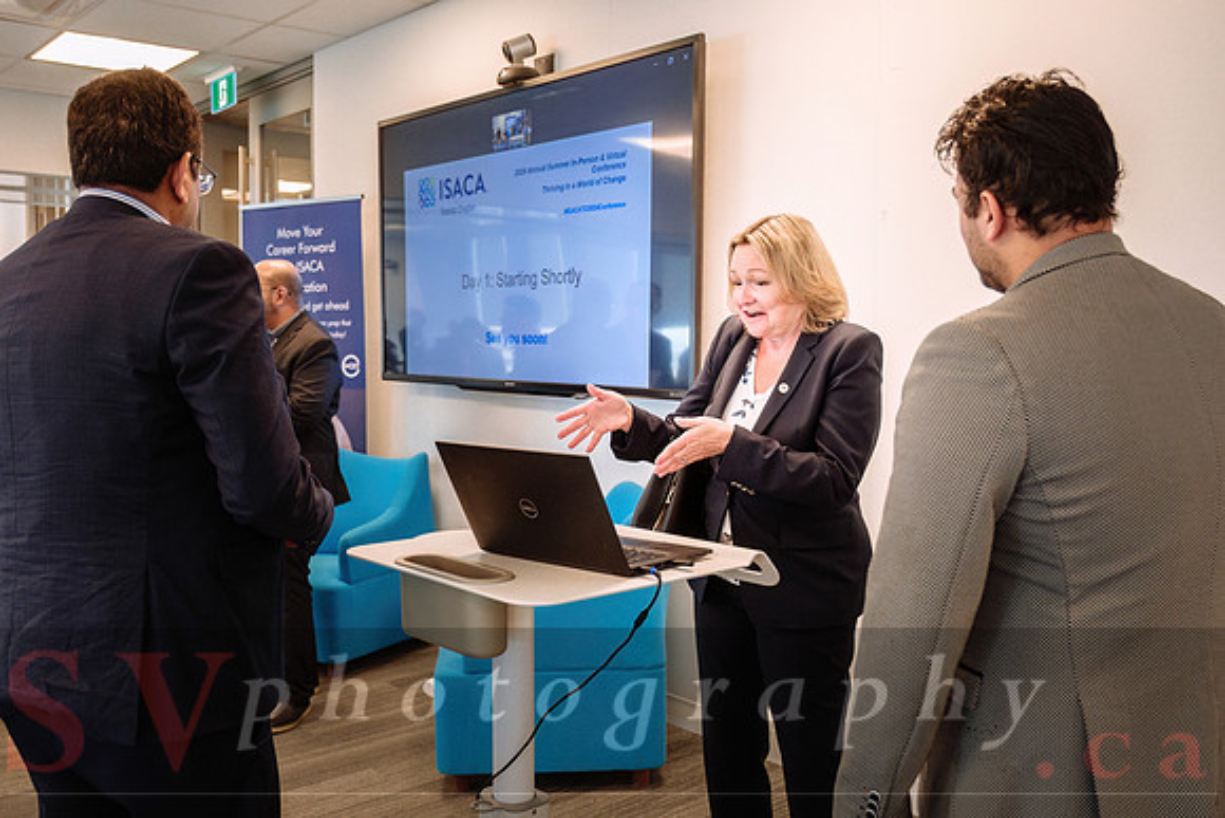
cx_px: 612
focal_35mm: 33
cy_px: 409
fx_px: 1123
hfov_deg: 57.2
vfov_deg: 40.0
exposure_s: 1/160
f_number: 2.8
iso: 1250
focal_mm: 22
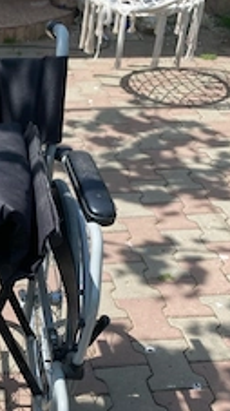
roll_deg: +2.9
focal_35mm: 50
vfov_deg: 39.8
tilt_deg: -40.9
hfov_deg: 22.8
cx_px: -9
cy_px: 328
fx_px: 544
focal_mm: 4.25
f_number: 1.8
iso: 32
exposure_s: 1/1429
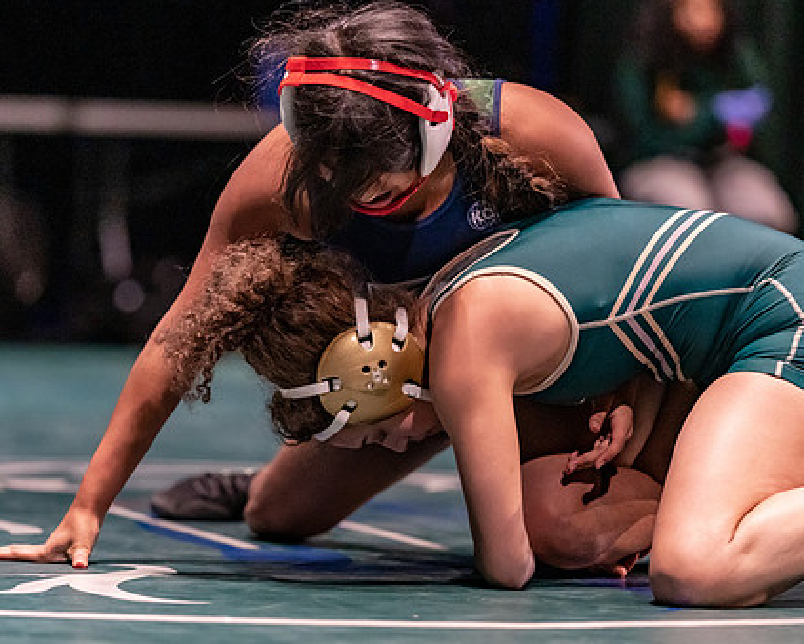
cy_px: 331
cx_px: 312
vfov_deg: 7.2
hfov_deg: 9.0
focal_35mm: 215
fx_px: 5118
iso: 2000
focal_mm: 135
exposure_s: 1/1000
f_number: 1.8
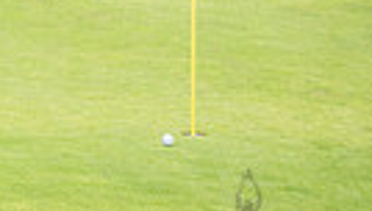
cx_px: -299
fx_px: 2451
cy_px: -243
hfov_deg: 8.4
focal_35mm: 248
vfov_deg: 4.8
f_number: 7.1
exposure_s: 1/125
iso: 200
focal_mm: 35
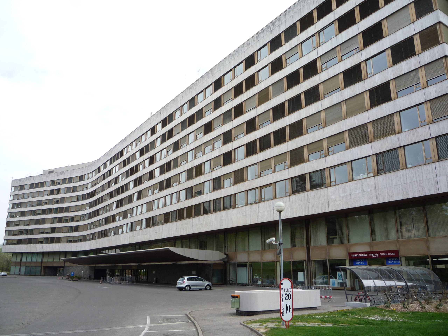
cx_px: 224
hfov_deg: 60.0
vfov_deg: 46.8
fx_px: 388
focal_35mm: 30
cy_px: 168
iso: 100
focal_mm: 5.2
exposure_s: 1/320
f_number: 4
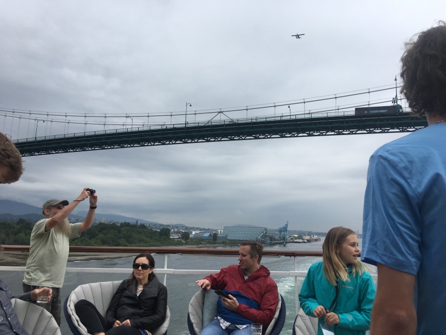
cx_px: 223
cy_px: 168
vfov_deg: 48.2
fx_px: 374
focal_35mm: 29
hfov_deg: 61.7
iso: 25
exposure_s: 1/506
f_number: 2.2
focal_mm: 4.15
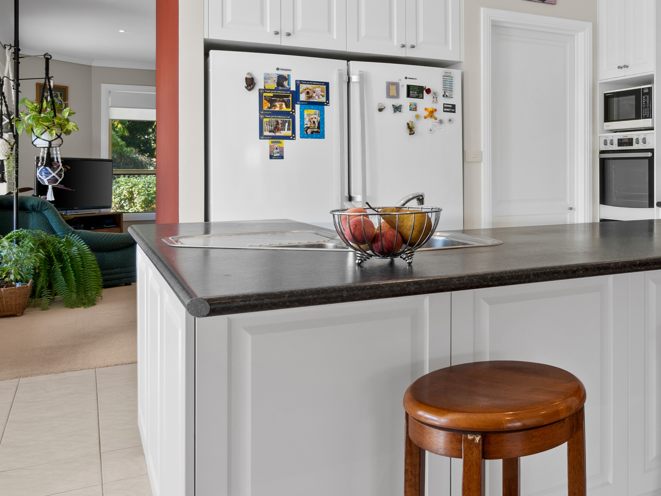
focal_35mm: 36
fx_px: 687
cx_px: 575
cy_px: 176
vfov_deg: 39.3
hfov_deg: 47.0
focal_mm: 10
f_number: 8
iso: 200
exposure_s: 1/5
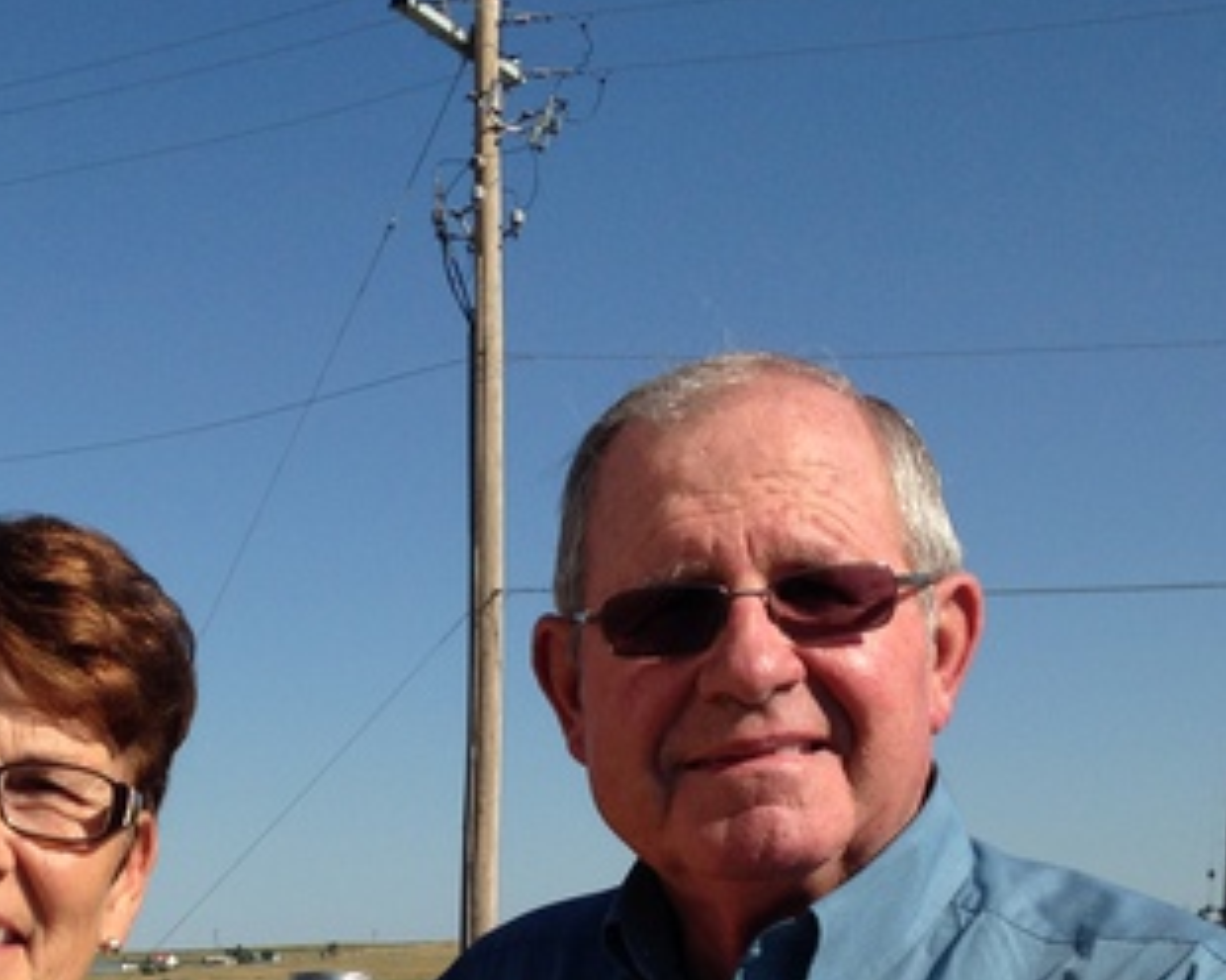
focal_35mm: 83
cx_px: 277
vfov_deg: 18.1
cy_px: 968
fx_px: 3012
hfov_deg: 22.7
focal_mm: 4.12
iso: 50
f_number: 2.4
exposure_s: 1/2169
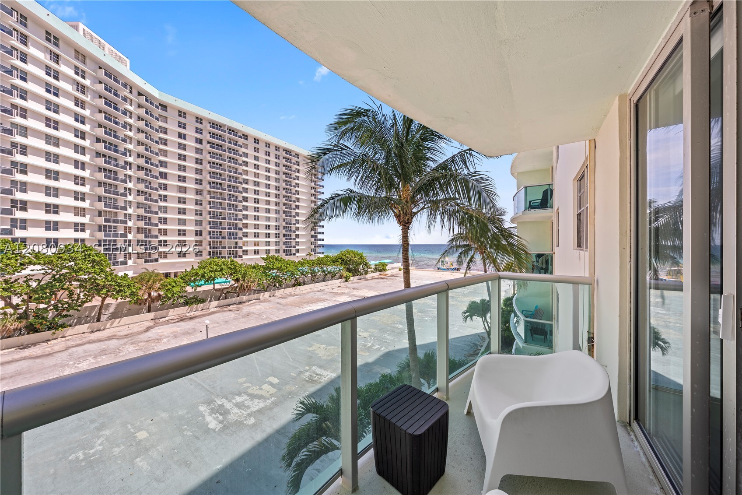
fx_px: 247
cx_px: 371
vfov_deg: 90.0
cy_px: 248
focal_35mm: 12
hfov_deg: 112.6
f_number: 8
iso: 100
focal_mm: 12
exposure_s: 1/50
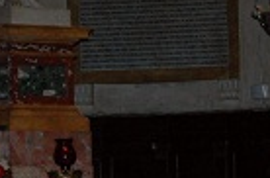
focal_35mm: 384
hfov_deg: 5.4
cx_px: 288
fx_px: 2870
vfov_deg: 3.5
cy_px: 199
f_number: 4.5
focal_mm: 44
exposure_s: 1/60
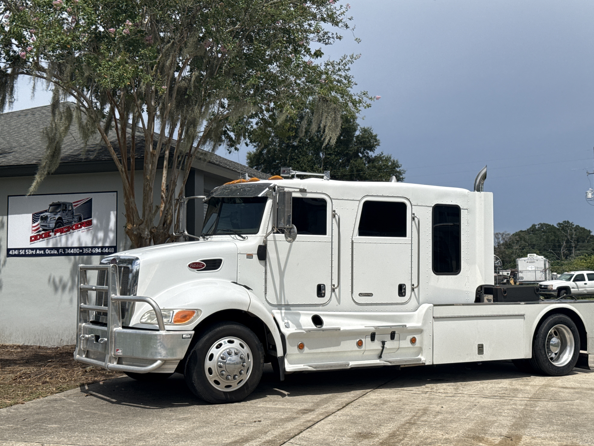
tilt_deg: +5.4
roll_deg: -0.7
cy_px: 226
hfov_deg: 38.9
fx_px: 841
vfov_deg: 29.7
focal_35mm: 49
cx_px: 301
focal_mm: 6.76
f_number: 1.78
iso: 80
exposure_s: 1/11364
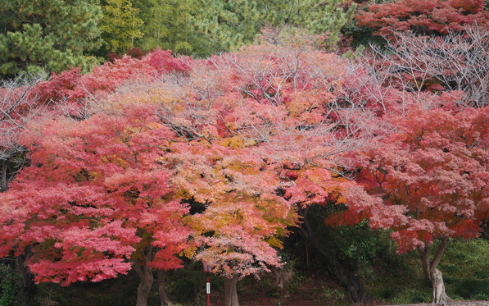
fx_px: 2132
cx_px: 244
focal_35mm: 160
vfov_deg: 8.2
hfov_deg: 13.1
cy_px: 177
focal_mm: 75
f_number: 4.8
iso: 200
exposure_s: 1/200
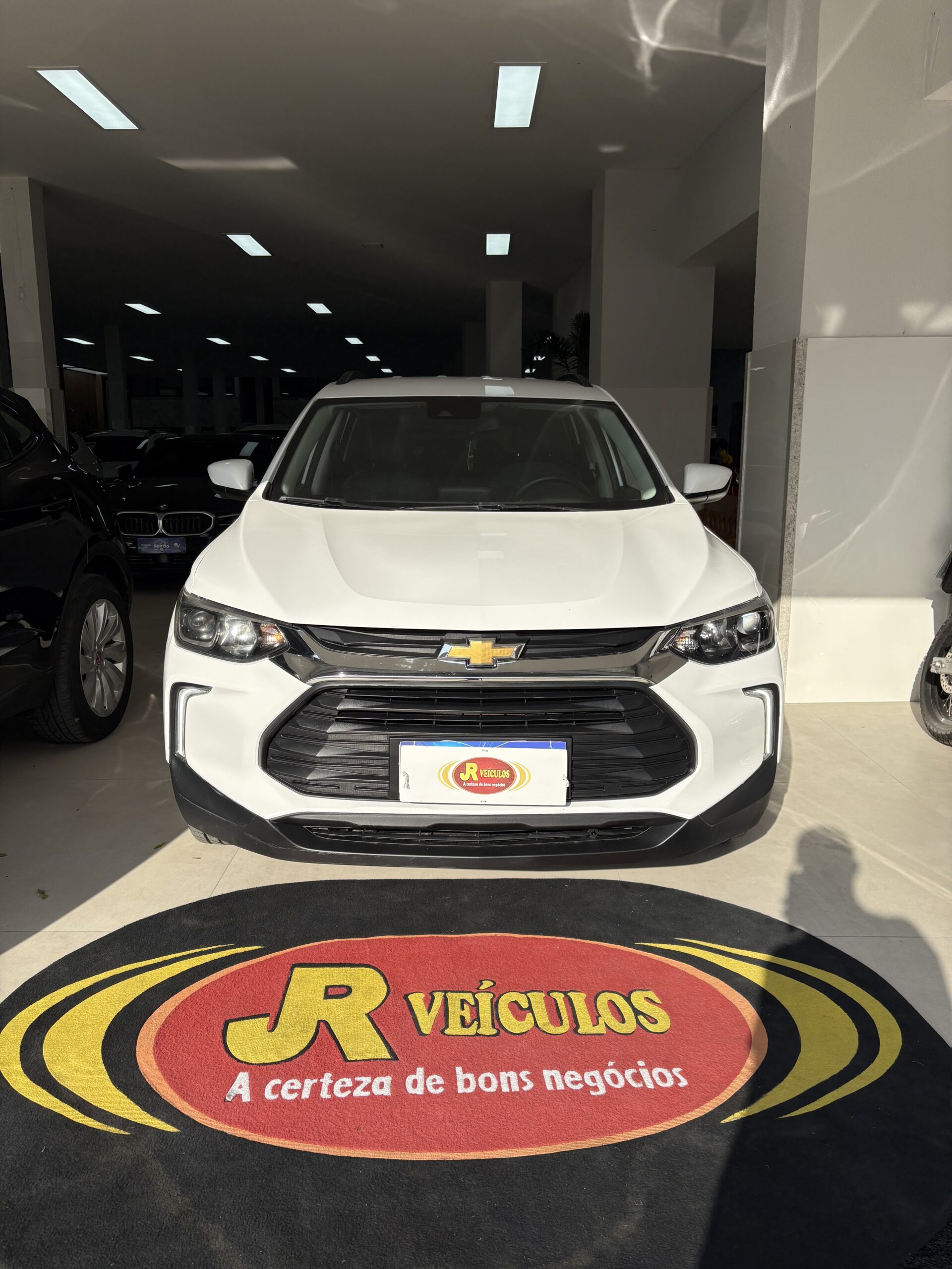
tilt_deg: -9.8
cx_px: 476
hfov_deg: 53.1
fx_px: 953
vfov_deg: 67.3
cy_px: 634
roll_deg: -0.1
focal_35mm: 26
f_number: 1.6
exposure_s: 1/3125
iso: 50
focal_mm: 5.96
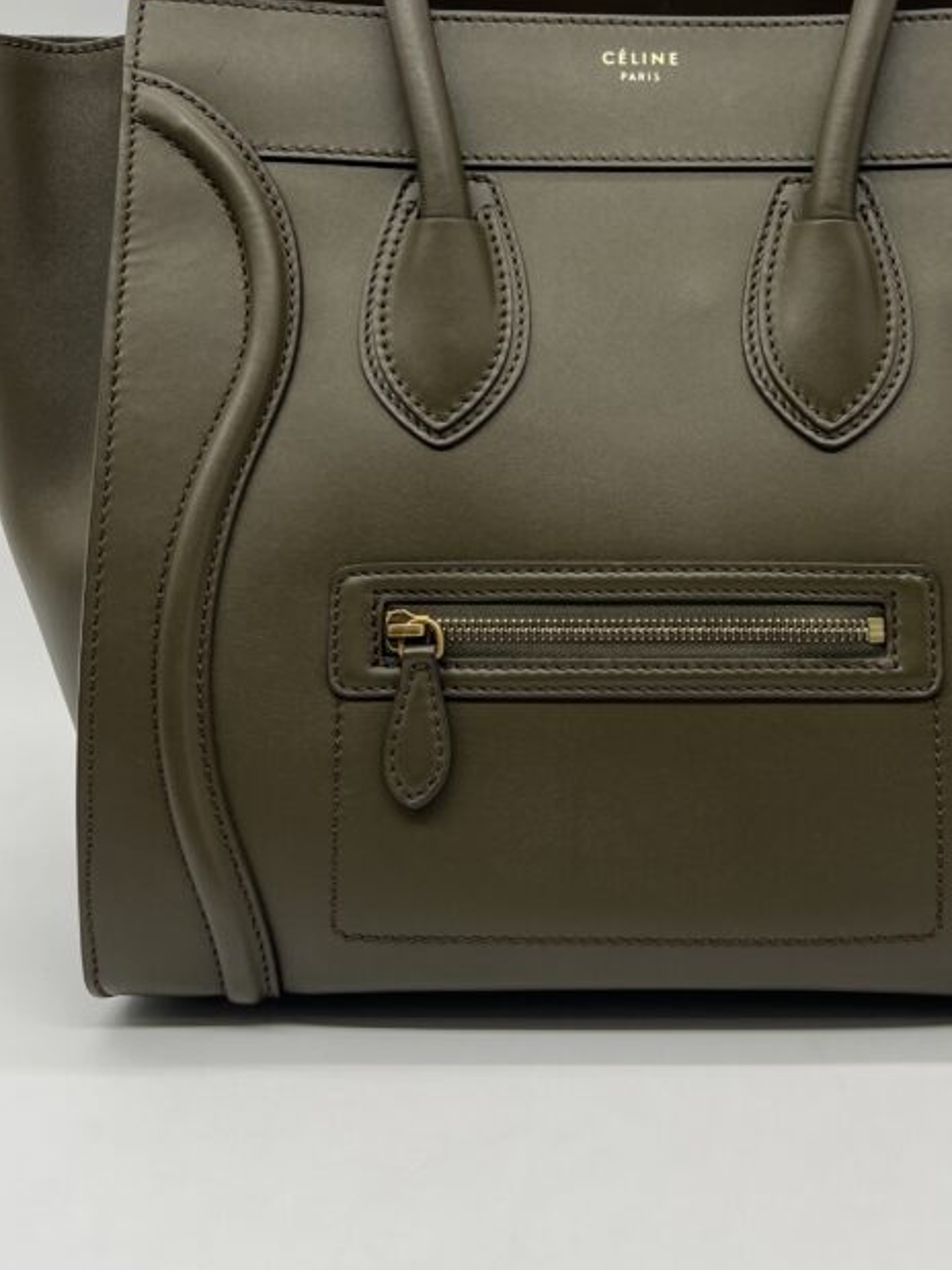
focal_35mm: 43
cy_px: 373
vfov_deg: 42.9
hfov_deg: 33.3
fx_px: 1577
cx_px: 640
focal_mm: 5.7
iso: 32
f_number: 1.5
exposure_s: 1/148
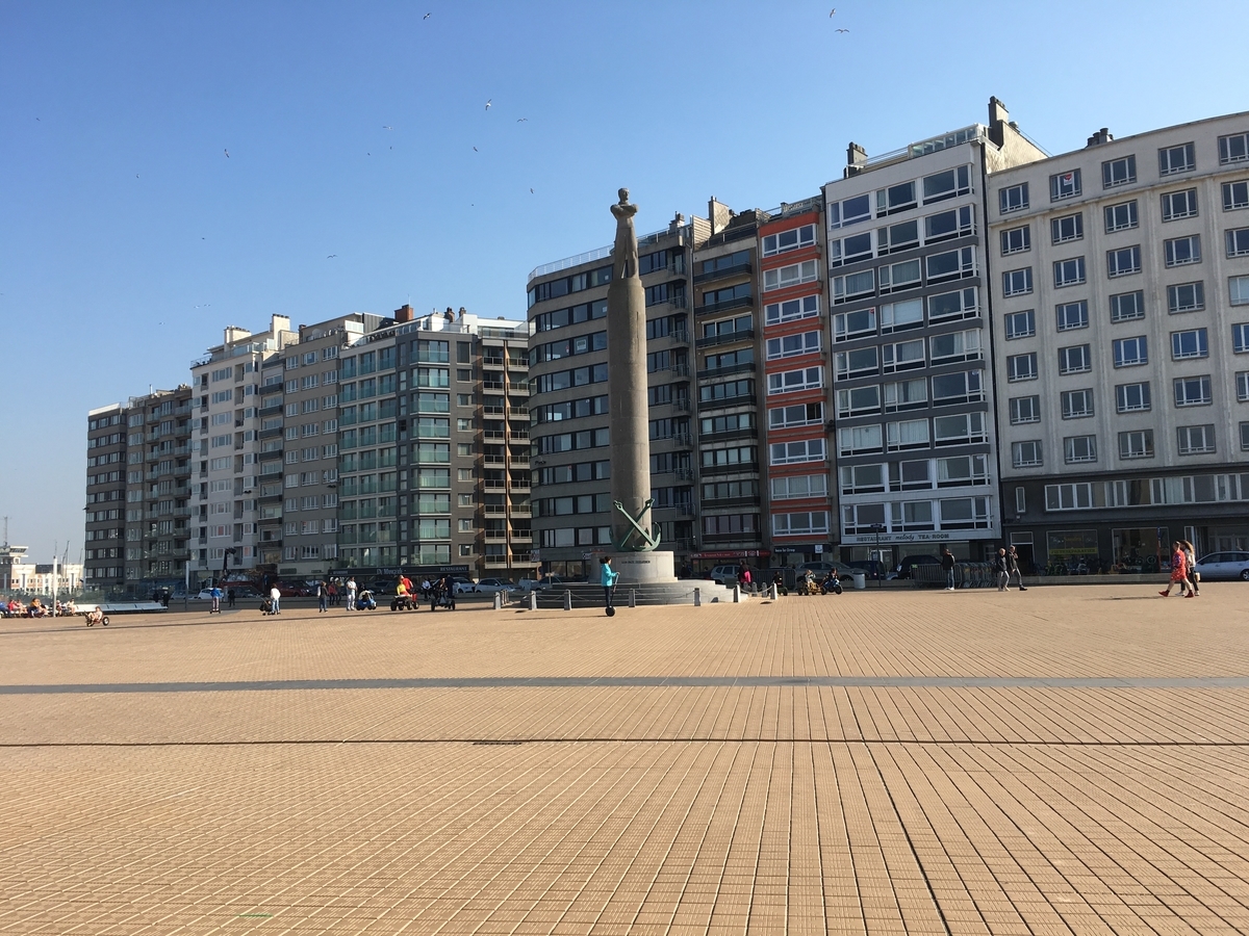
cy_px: 468
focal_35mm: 29
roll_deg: +1.2
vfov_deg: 48.2
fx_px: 1046
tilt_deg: +3.9
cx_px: 624
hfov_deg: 61.7
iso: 25
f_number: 2.2
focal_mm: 4.15
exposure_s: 1/1221
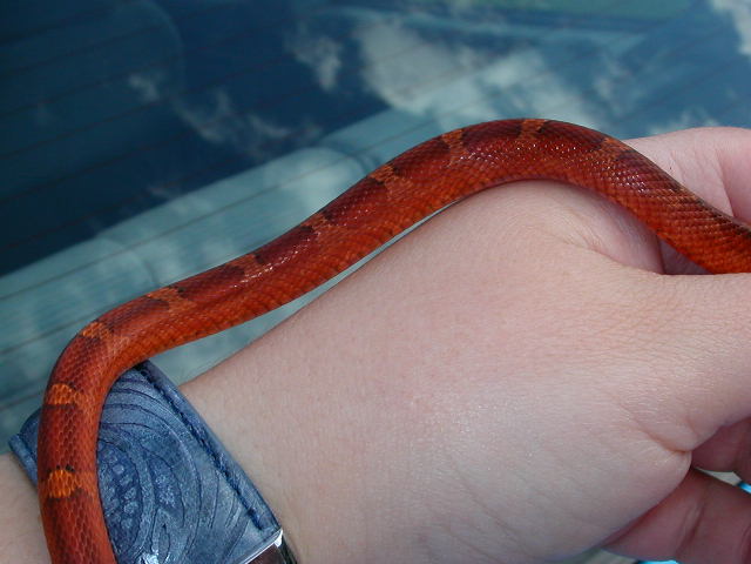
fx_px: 1388
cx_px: 376
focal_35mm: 64
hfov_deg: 30.3
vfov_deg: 22.9
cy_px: 282
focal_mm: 9.7
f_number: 5.9
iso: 100
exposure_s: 1/243
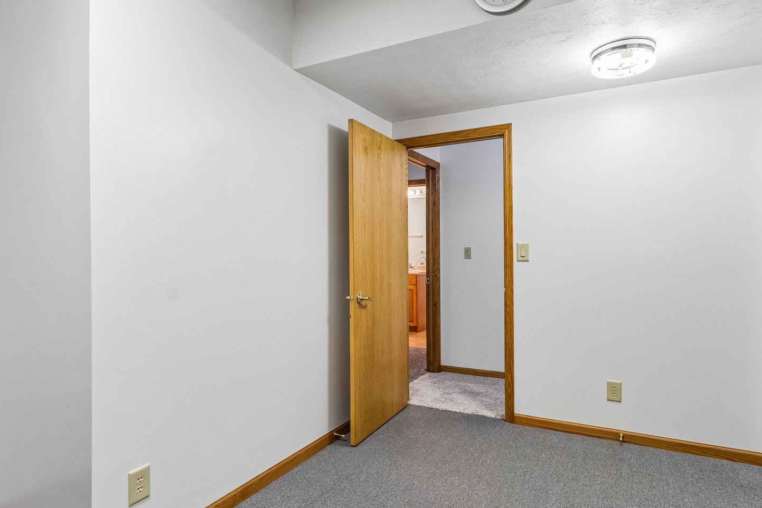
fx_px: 423
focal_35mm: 20
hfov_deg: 83.9
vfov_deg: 61.9
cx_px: 398
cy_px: 249
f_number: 6.3
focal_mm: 14
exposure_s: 1/13
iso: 500
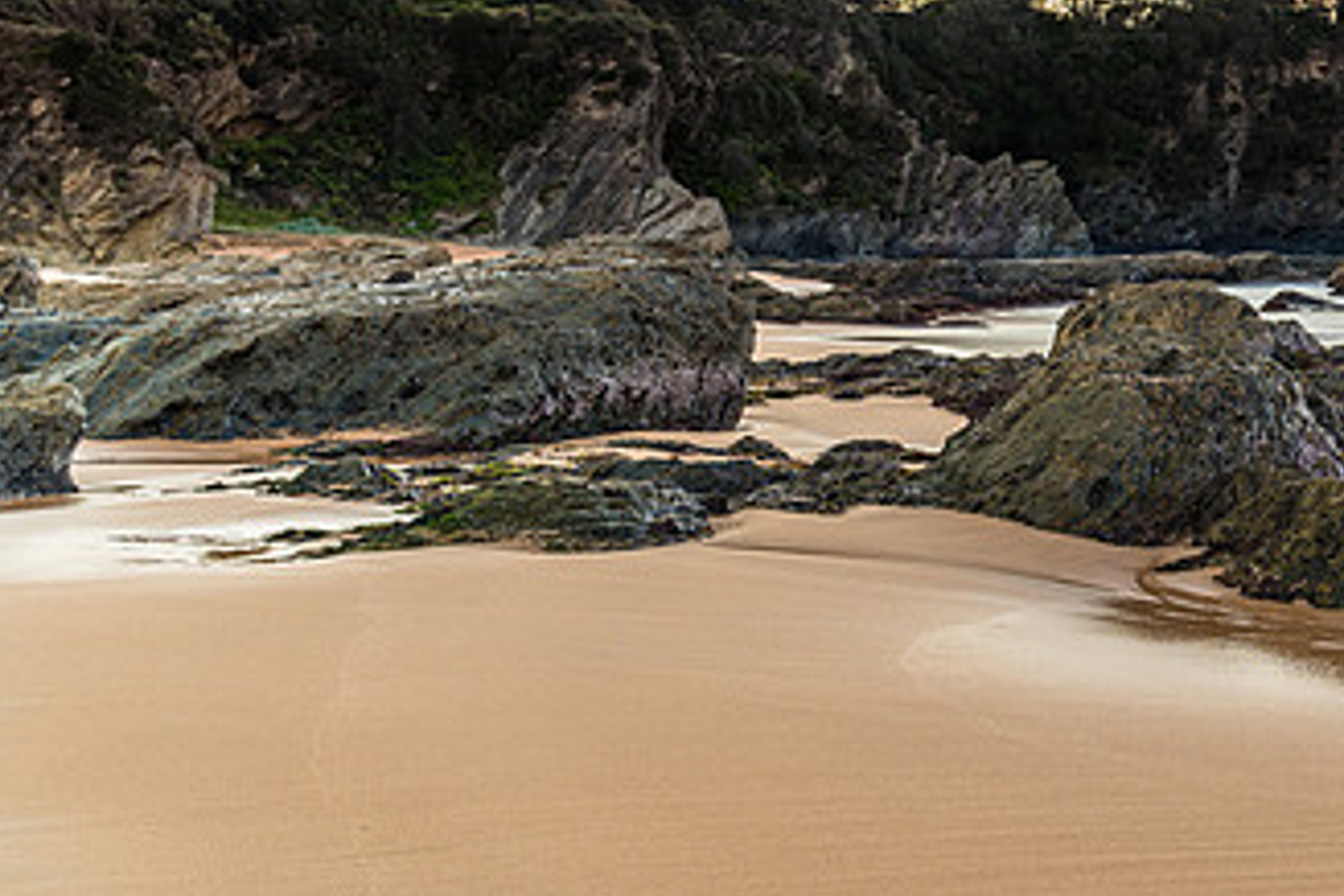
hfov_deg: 35.0
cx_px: 1184
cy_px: 257
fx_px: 2016
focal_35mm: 54
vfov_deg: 24.9
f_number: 8
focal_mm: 30
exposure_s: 8
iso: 31
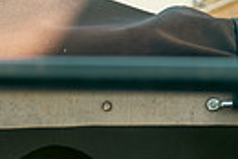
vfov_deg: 10.0
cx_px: 11
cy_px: 308
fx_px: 854
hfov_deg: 15.6
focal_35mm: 129
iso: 125
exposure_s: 1/400
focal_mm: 29
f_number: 3.5
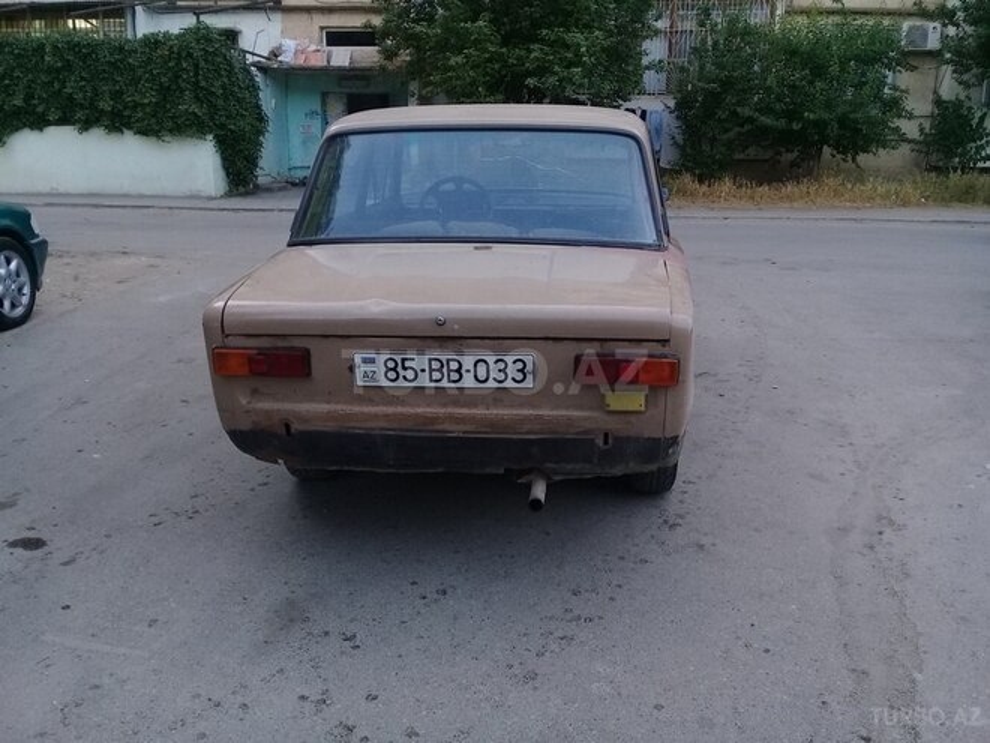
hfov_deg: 58.4
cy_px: 372
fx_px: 887
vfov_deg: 45.4
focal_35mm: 31
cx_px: 495
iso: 50
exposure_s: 1/185
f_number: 2.2
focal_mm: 3.3
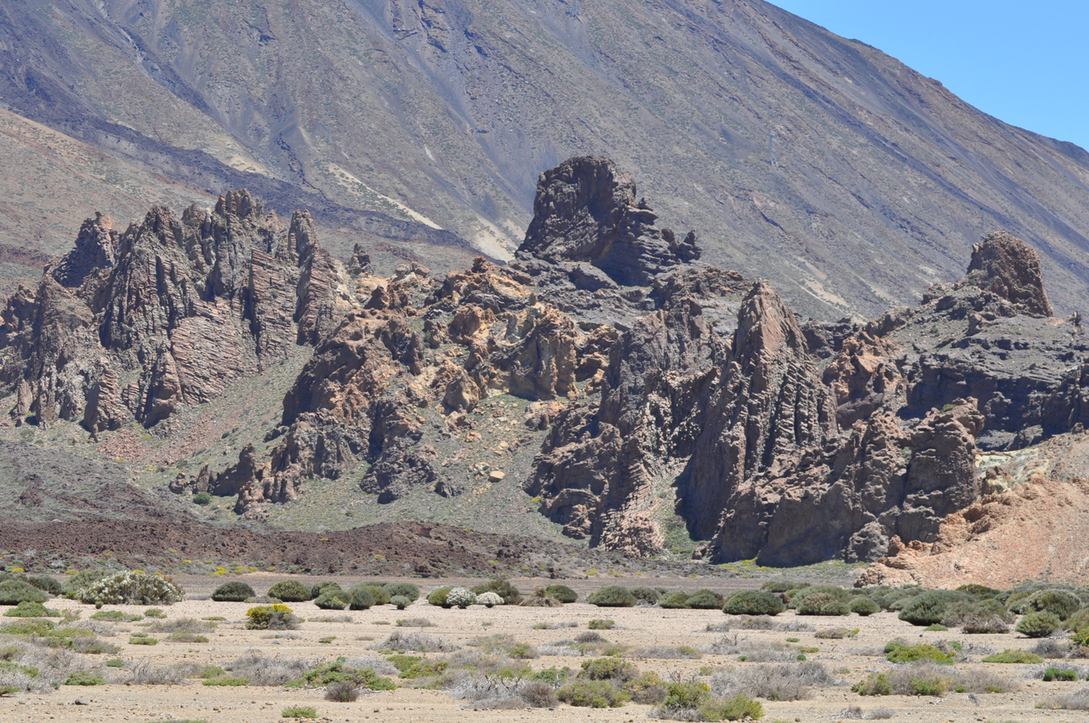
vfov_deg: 13.0
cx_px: 544
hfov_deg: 19.5
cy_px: 362
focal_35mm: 105
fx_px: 3172
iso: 400
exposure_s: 1/800
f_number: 7.1
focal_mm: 70
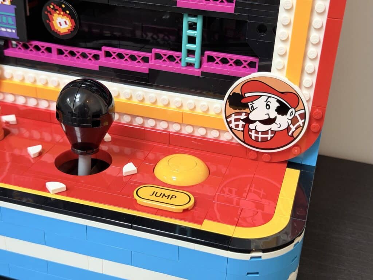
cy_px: 140
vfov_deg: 30.3
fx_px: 517
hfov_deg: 39.7
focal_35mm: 48
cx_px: 186
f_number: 1.78
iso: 250
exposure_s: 1/48
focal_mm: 6.76
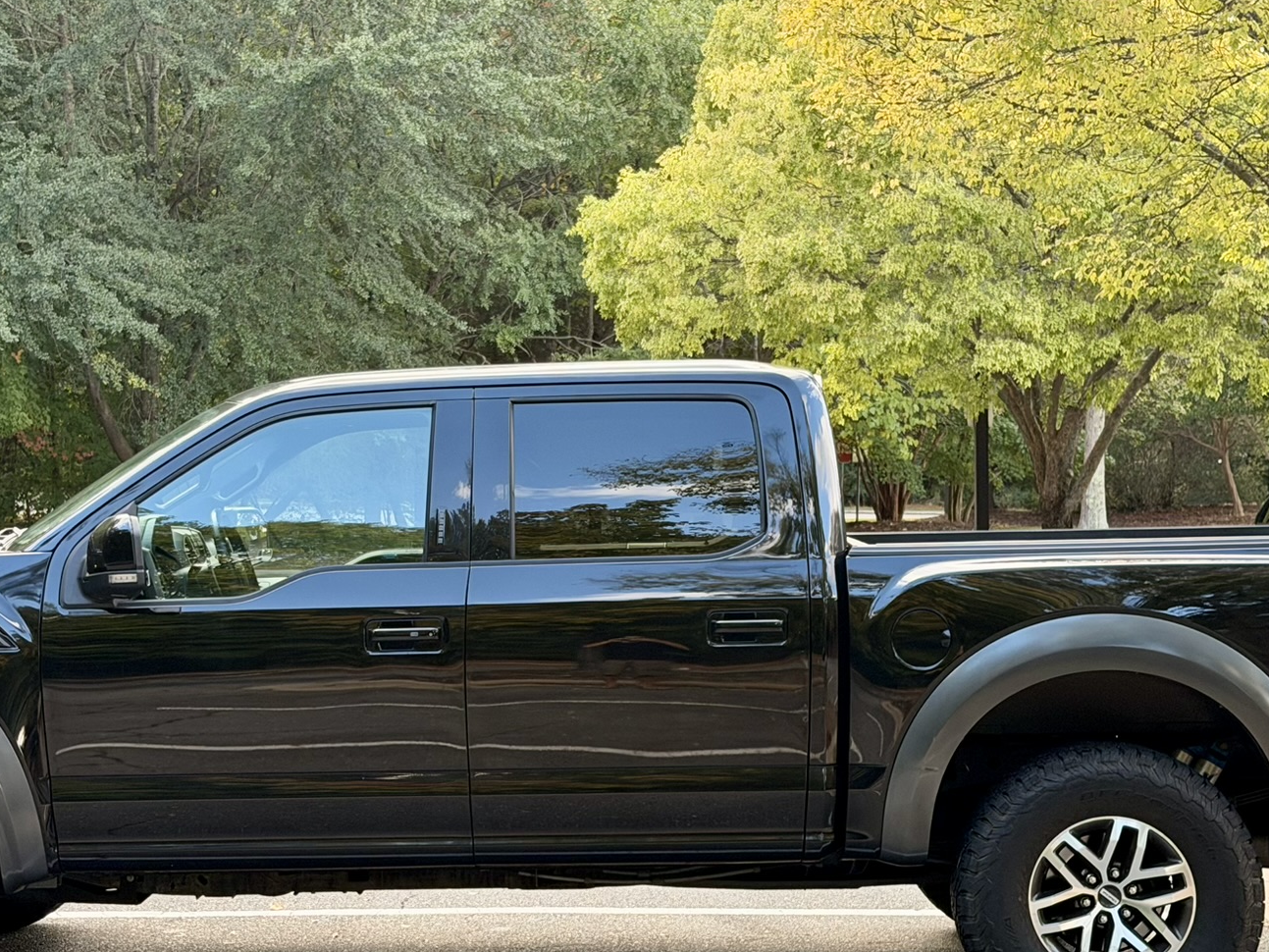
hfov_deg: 25.6
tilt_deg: -2.9
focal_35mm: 76
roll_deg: -0.4
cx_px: 555
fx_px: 2786
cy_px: 545
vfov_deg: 19.4
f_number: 1.78
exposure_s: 1/148
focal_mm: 6.76
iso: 64
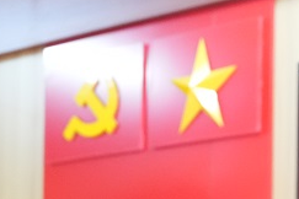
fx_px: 1262
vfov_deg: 8.5
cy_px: 408
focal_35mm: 152
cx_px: 454
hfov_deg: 12.8
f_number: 2.8
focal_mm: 24
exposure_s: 1/125
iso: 3200
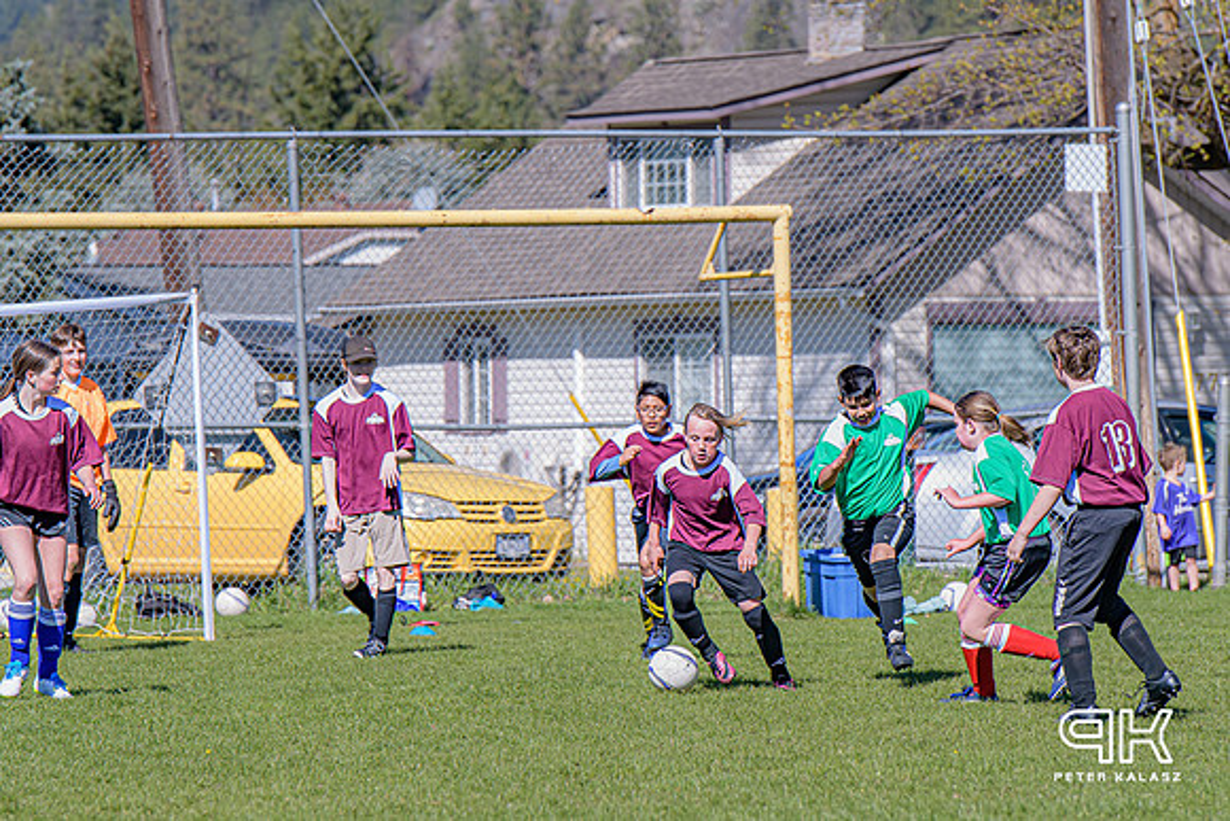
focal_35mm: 278
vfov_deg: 5.0
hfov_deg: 7.4
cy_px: 410
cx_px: 615
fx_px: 9483
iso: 280
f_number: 6.3
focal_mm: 185
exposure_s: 1/800
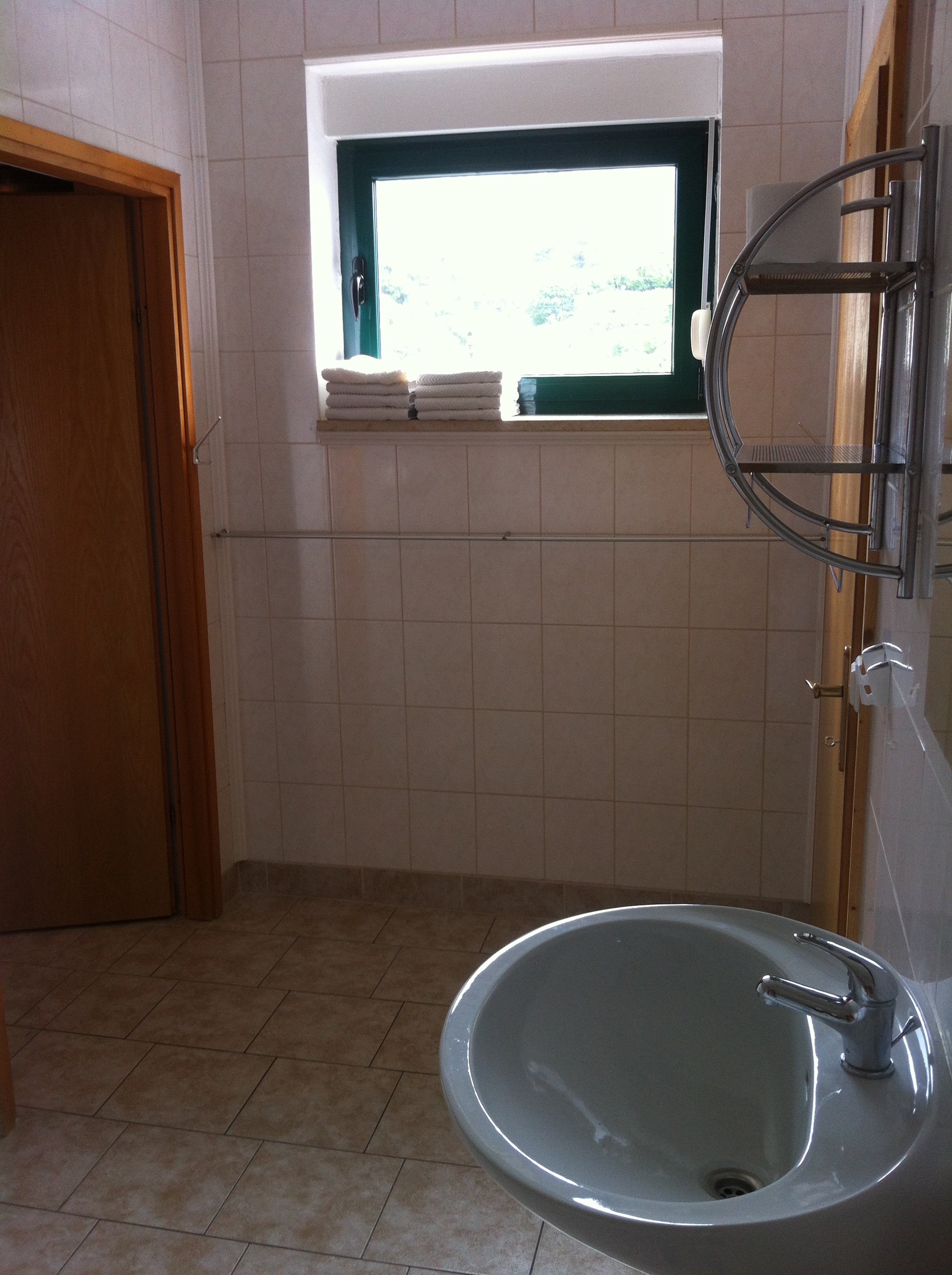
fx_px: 1287
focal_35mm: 35
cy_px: 638
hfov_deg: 40.6
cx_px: 476
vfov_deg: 52.7
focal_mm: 3.85
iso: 80
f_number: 2.8
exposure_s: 1/20
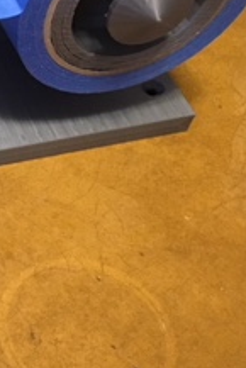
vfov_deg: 22.8
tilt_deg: -50.9
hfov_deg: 13.2
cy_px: 144
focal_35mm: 89
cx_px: -253
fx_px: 911
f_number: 2.2
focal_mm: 4.15
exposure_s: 1/4
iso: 125
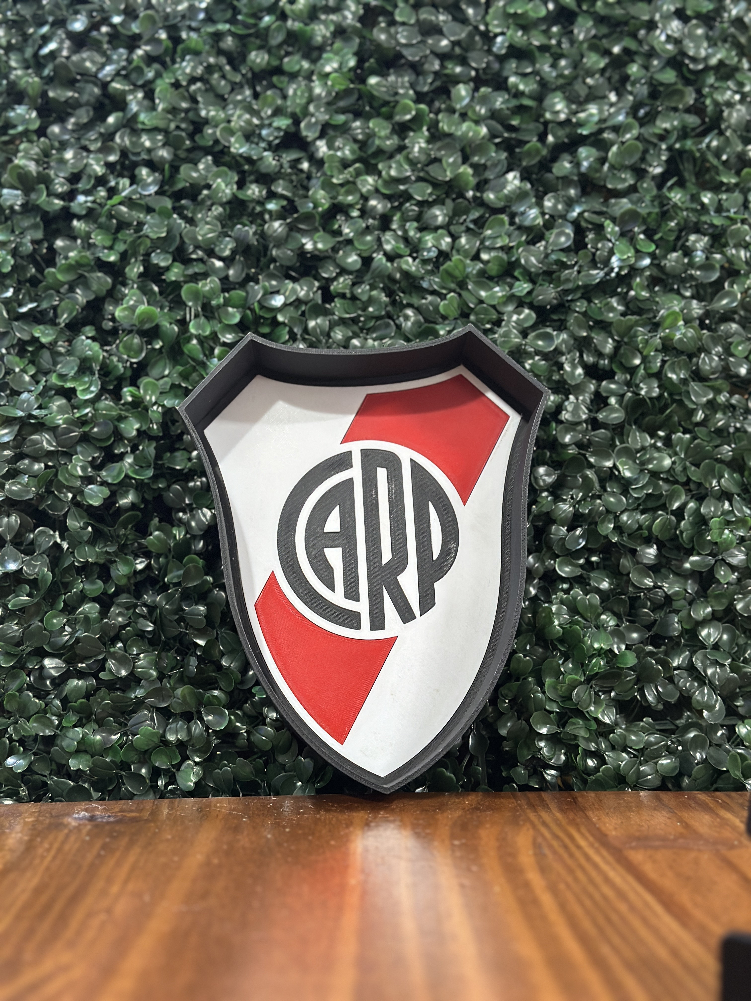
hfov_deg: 30.3
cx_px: 376
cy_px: 500
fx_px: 1388
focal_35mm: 48
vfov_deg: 39.7
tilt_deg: +1.7
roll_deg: -0.2
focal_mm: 6.86
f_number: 1.78
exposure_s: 1/33
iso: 400
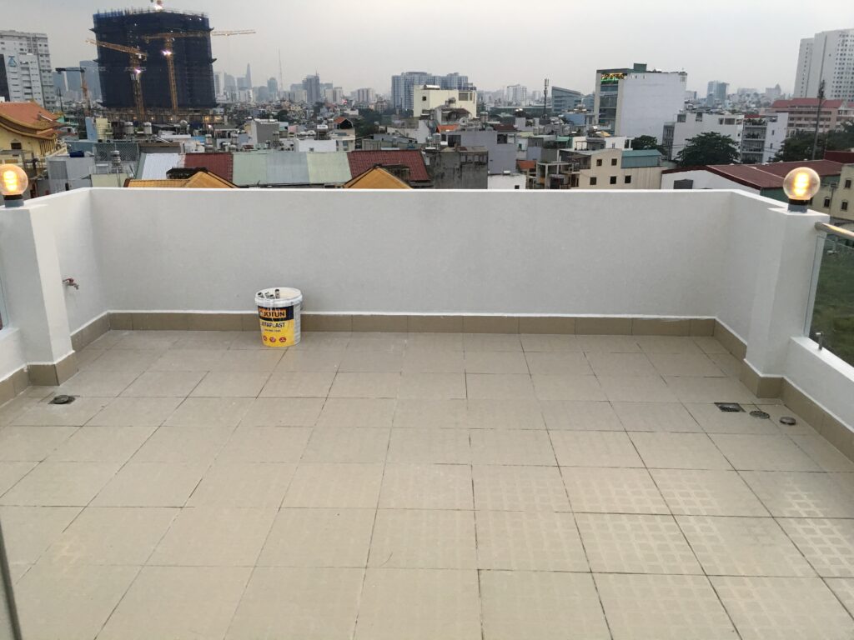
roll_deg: -0.2
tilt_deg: -16.1
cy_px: 320
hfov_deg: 61.7
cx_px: 427
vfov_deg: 48.2
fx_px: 715
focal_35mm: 29
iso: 50
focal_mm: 4.15
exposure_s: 1/33
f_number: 2.2
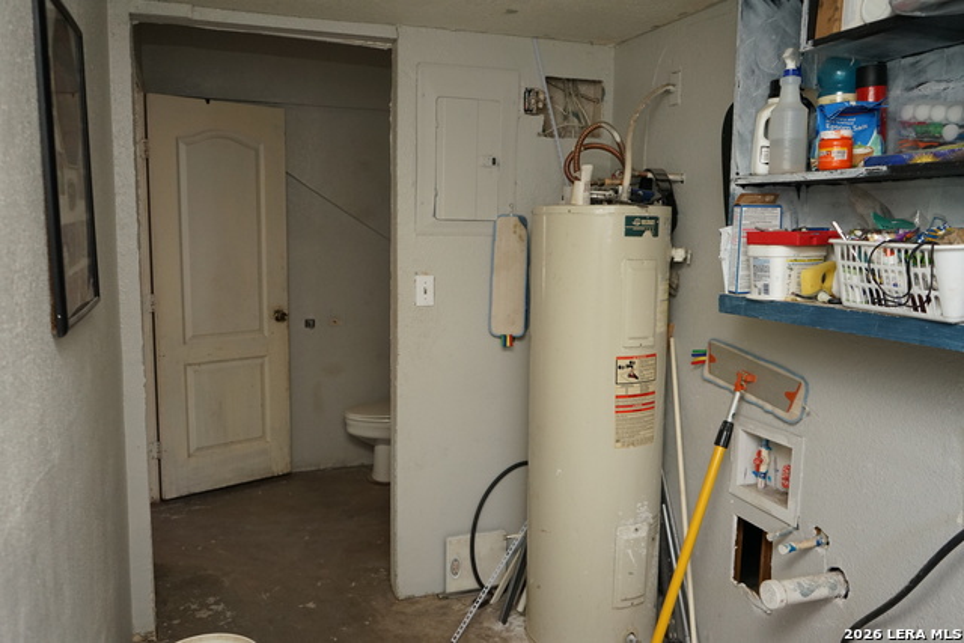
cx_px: 482
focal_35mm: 28
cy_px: 322
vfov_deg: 46.4
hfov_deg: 65.5
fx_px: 750
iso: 1600
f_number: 3.5
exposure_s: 1/60
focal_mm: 28
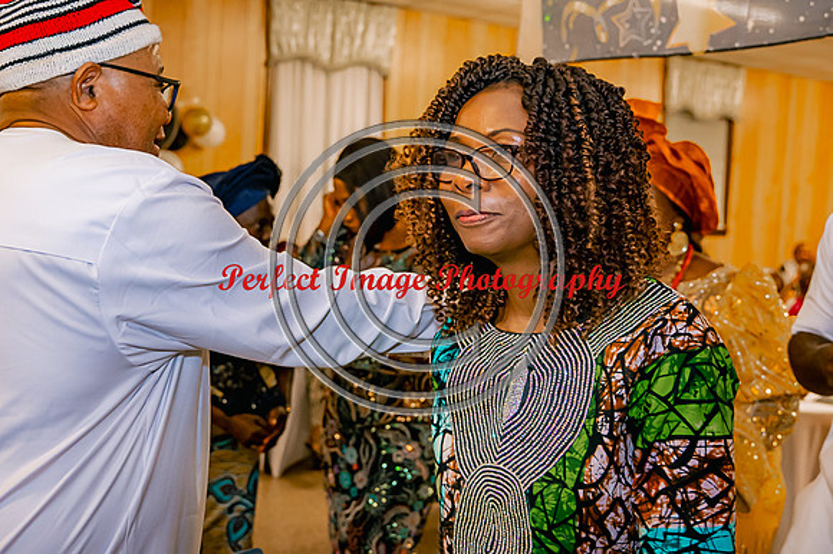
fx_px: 971
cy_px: 277
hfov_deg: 46.4
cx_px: 416
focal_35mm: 42
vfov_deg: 31.9
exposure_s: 1/125
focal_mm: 28
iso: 1600
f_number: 3.2
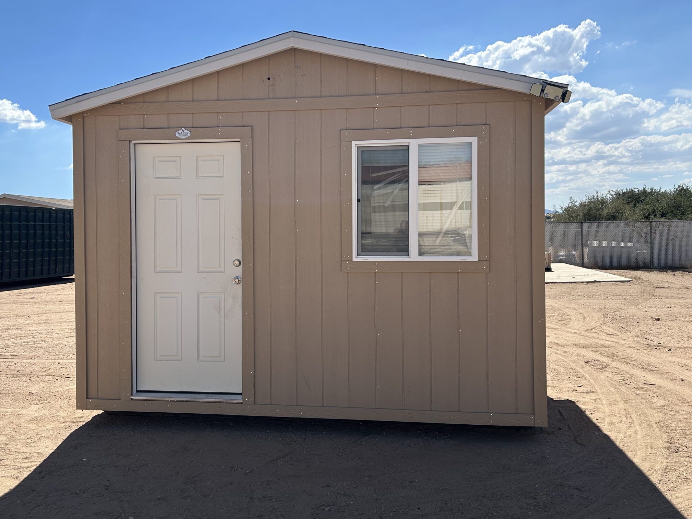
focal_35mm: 33
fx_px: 660
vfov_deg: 42.9
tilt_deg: +0.9
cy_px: 242
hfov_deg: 55.1
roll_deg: +2.3
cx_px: 297
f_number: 1.5
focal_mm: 5.7
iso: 50
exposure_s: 1/5076
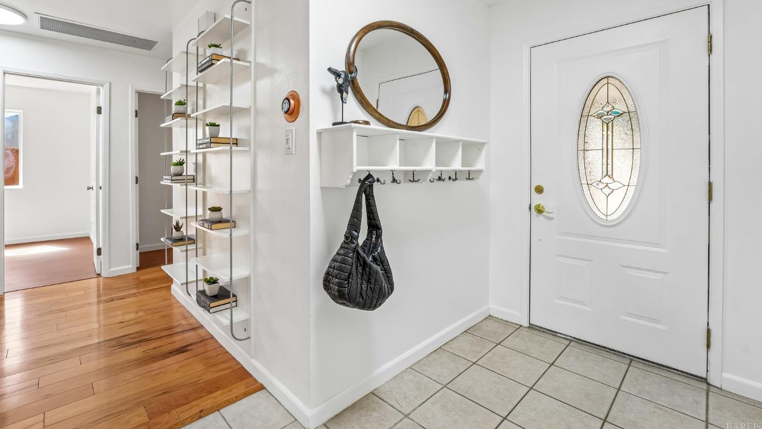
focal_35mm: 16
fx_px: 323
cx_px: 355
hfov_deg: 99.2
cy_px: 170
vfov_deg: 66.4
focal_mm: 14
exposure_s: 1/30
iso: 640
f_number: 8
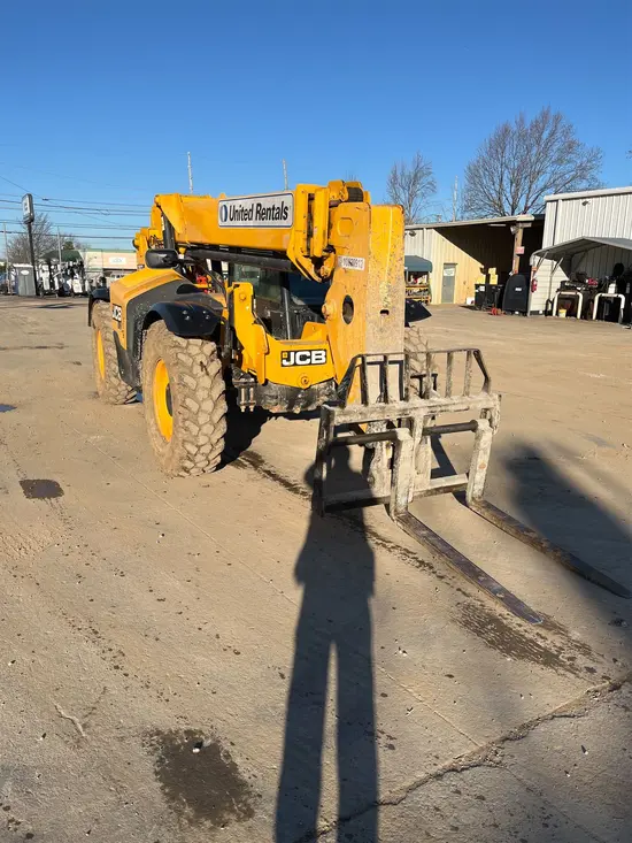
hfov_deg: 53.1
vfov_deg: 67.3
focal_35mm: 26
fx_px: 633
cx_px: 316
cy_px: 422
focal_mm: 5.1
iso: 50
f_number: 1.6
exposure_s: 1/4016
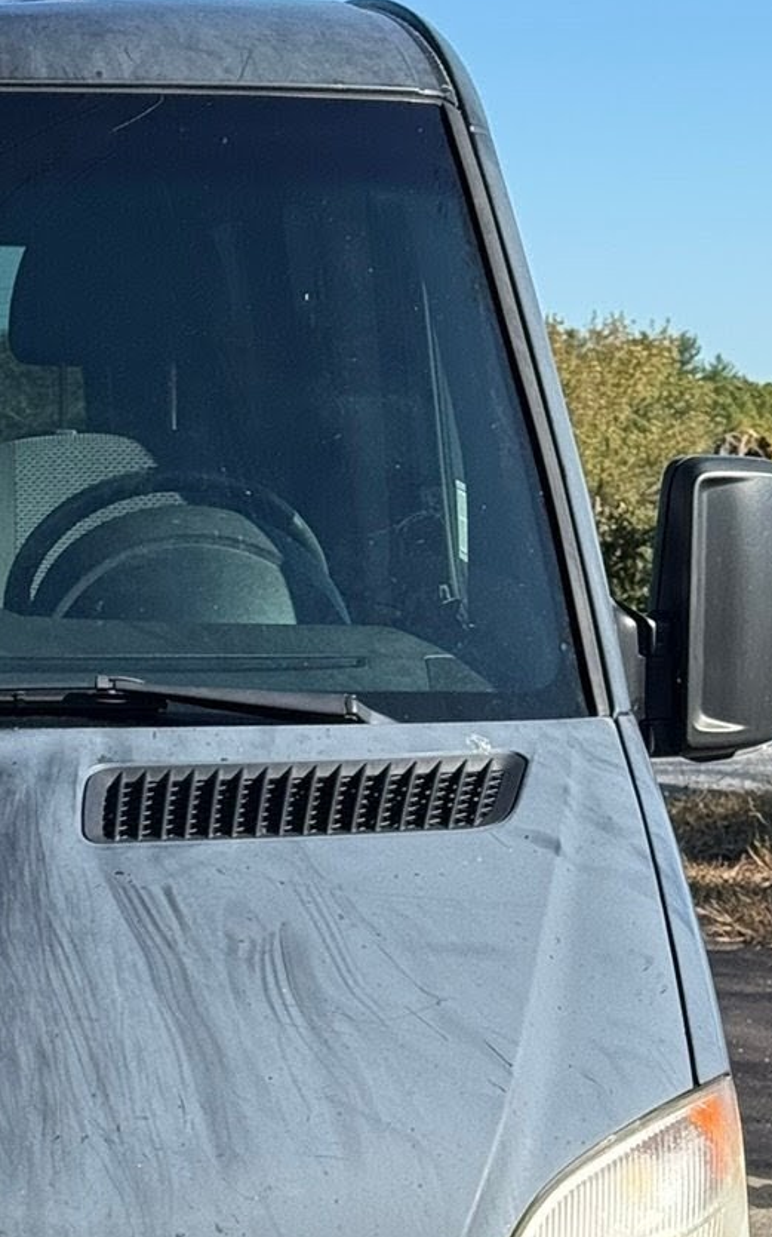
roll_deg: +0.1
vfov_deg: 16.6
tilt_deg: -7.5
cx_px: -273
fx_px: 4209
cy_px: 1013
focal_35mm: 125
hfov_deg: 10.2
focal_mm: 6.76
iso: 80
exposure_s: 1/2976
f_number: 1.78
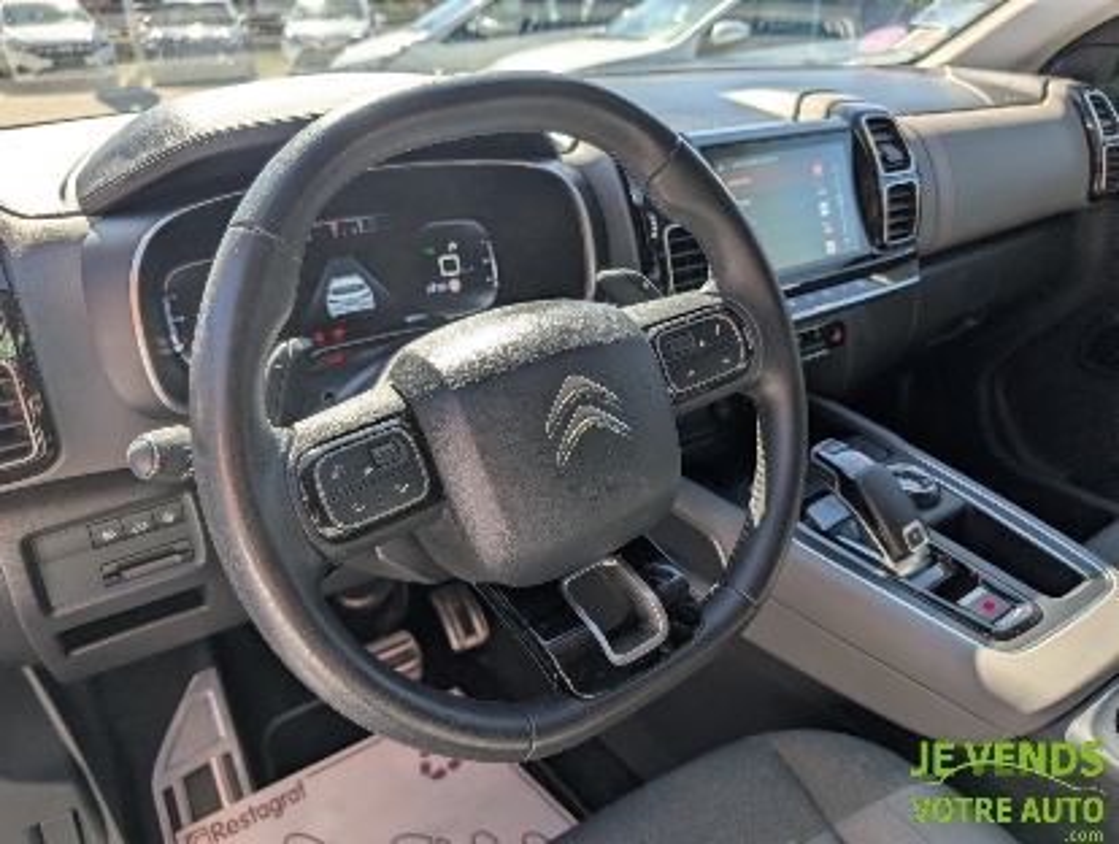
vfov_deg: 57.0
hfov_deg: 71.5
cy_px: 422
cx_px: 560
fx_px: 777
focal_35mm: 24
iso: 19
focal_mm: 6.9
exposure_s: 1/403
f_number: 1.68
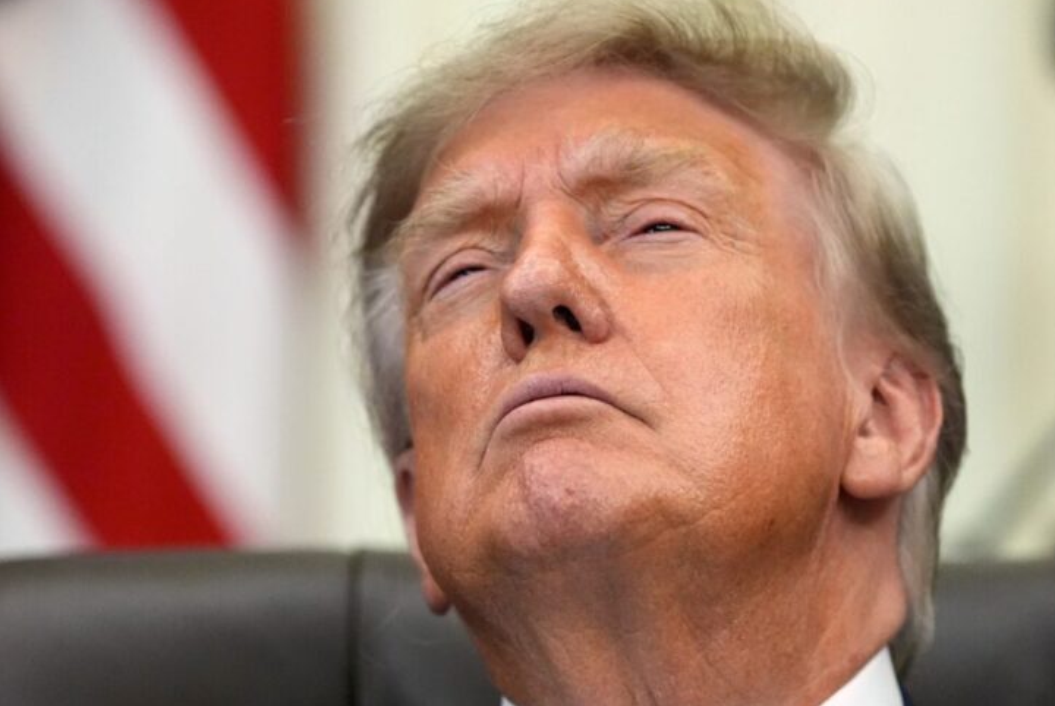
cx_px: 561
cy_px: 359
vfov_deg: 4.3
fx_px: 9389
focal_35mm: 320
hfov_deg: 6.4
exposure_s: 1/500
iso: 5000
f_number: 3.2
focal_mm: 200
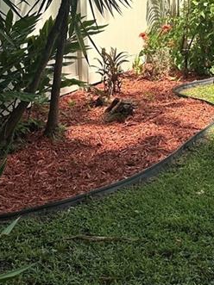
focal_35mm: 87
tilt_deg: -5.6
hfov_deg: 16.0
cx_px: 285
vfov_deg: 21.9
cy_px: 19
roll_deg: -0.8
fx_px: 718
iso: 80
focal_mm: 6.86
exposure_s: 1/3356
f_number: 1.78
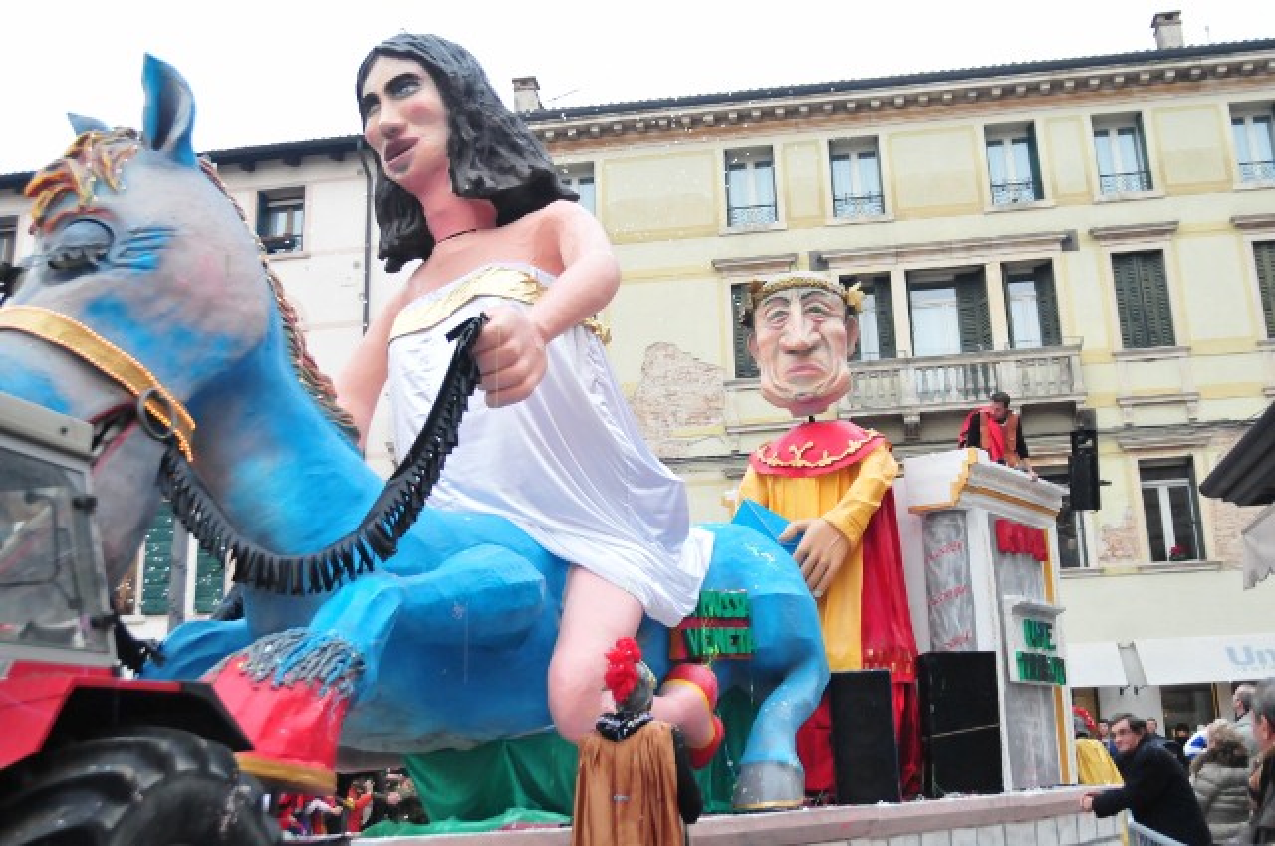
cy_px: 423
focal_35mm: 36
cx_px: 638
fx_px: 1273
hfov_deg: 53.2
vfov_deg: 36.8
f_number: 3.2
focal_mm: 24
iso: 1600
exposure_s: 1/500
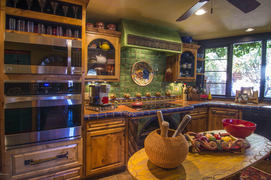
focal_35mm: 18
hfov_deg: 90.0
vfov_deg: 67.4
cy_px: 90
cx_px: 136
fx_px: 135
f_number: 7.1
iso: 100
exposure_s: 1.3
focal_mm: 12
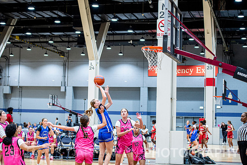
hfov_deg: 28.9
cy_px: 82
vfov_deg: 19.4
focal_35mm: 70
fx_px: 480
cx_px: 124
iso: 2000
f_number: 2.8
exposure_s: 1/320
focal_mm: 70
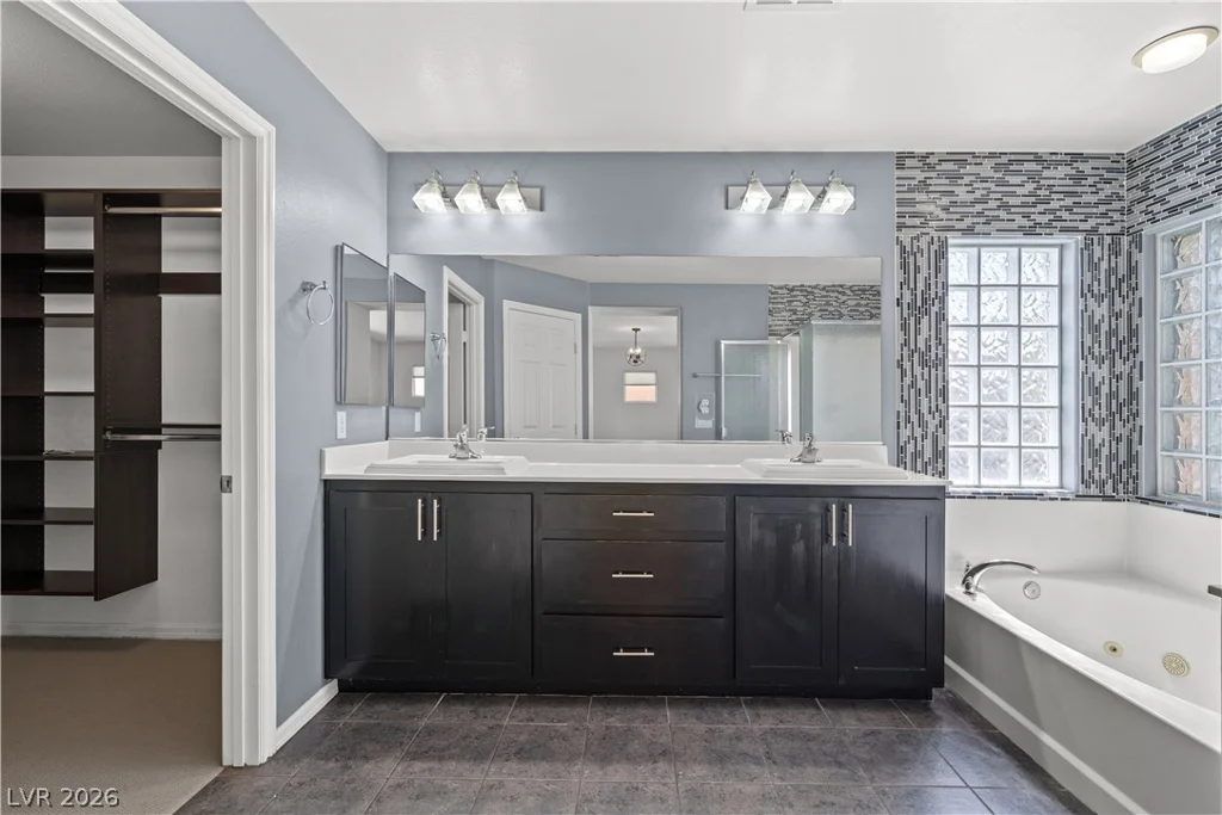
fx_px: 509
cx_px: 611
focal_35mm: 15
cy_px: 408
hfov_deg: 100.4
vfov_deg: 77.3
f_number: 9
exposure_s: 1/2.5
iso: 200
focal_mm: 15
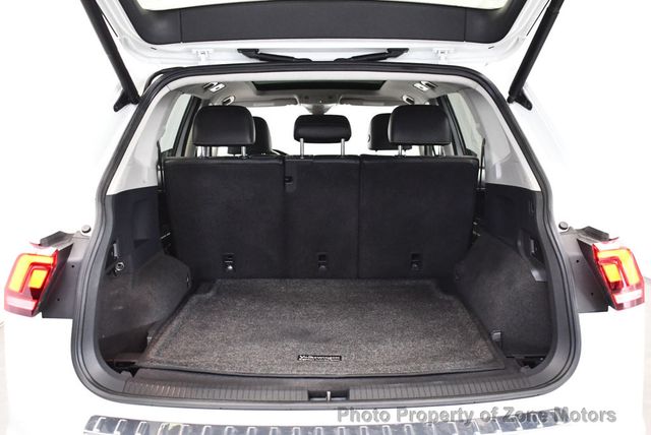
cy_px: 218
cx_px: 326
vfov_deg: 36.9
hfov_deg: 53.1
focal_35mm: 36
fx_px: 652
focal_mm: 18
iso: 3200
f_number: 3.5
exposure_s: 1/60
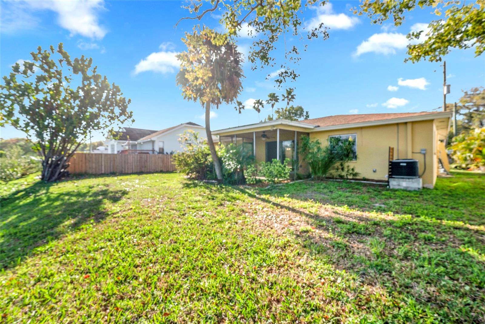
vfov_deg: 81.2
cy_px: 162
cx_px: 242
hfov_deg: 104.2
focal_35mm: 14
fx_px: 189
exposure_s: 1/640
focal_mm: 14
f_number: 6.3
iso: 250
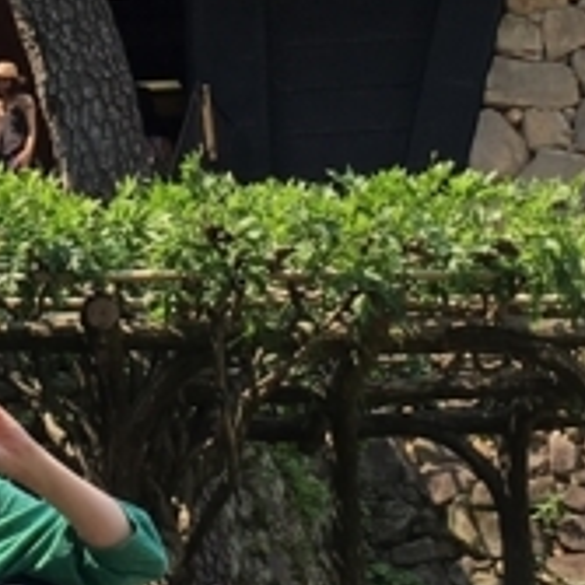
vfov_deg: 10.9
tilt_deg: +15.7
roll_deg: +0.2
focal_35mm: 157
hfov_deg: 11.0
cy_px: -133
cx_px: -28
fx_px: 3002
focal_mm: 4.15
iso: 25
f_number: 2.2
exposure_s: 1/651
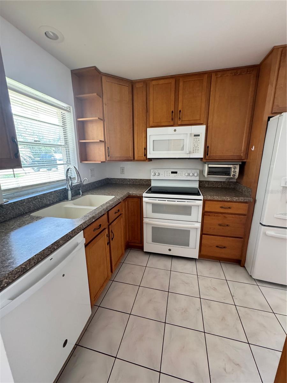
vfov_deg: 102.1
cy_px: 192
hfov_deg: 85.7
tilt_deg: -12.1
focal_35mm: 14
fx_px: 155
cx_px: 144
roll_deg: +2.3
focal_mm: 2.22
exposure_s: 1/60
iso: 320
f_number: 2.2
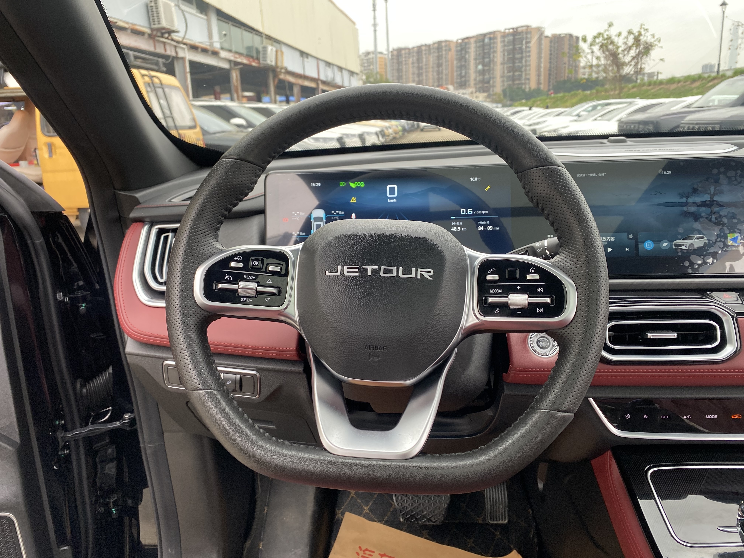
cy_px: 279
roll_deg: +3.6
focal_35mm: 26
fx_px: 559
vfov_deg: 53.1
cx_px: 372
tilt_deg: -16.6
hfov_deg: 67.3
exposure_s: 1/121
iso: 125
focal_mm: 4.25
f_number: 1.8
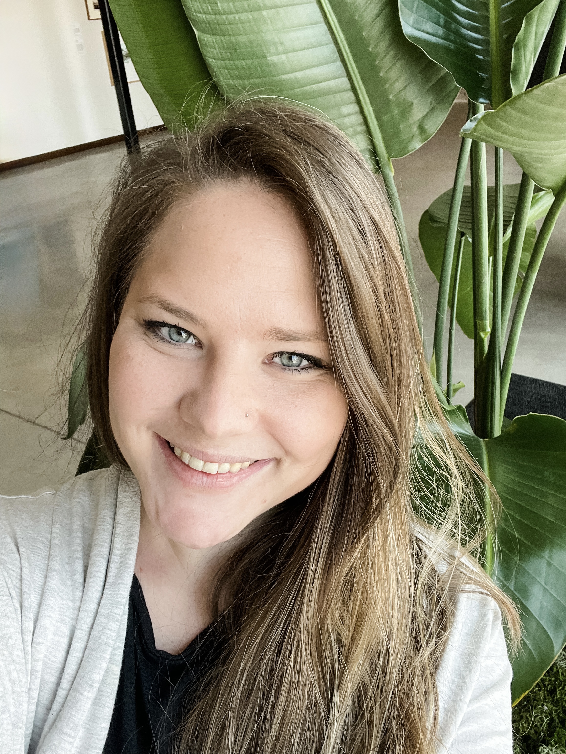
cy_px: 377
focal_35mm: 30
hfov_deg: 46.8
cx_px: 283
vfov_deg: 60.0
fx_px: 654
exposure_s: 1/120
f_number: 2.2
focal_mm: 2.71
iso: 80
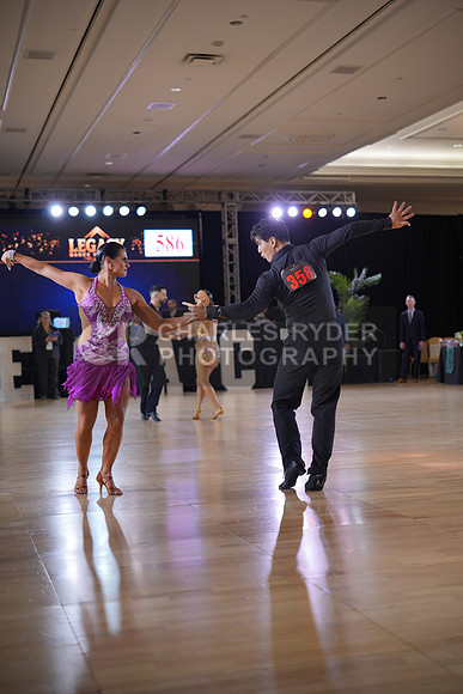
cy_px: 347
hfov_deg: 27.0
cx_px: 232
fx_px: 964
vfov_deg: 39.6
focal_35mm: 50
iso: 640
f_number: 2
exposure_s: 1/500
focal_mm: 50
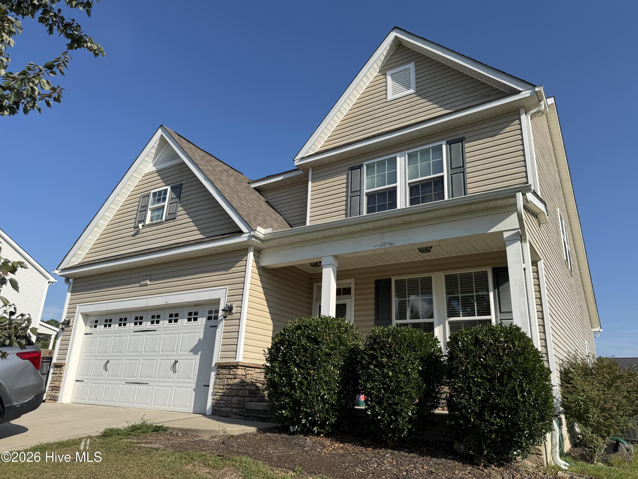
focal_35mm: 24
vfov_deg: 56.8
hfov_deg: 71.6
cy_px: 240
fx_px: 442
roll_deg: -2.9
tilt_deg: +19.2
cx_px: 319
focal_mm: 6.76
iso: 80
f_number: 1.78
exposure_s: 1/4975
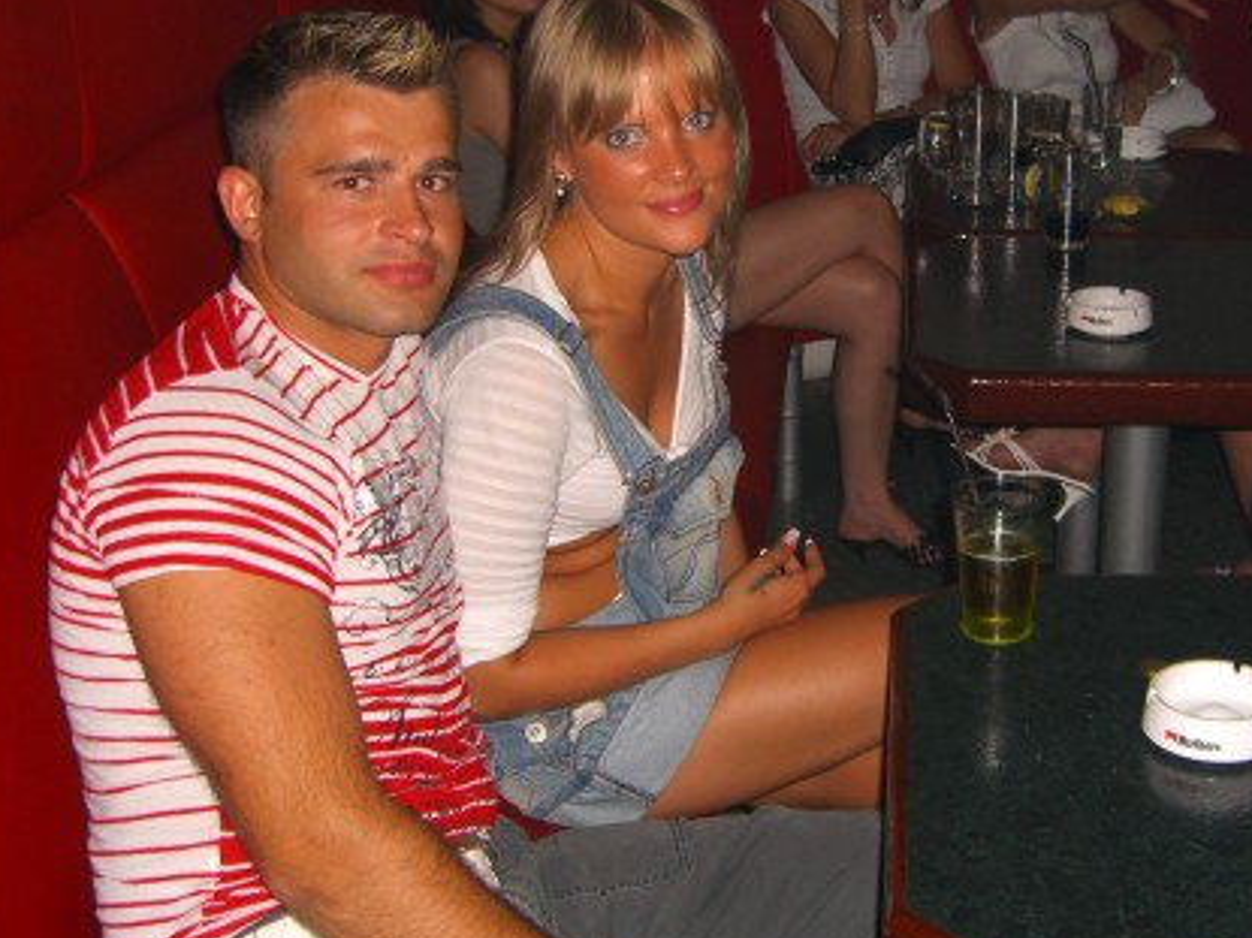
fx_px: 1989
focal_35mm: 55
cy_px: 404
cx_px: 863
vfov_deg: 26.5
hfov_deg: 34.5
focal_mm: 7.9
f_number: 2.8
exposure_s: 1/60
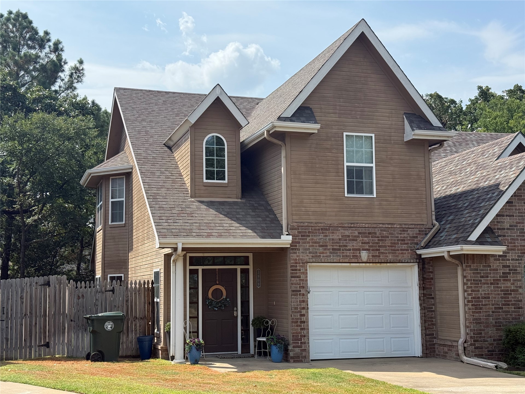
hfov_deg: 39.7
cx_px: 262
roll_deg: +0.3
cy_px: 197
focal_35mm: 48
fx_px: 728
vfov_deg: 30.3
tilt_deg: +6.6
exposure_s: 1/4878
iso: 80
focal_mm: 6.76
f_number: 1.78
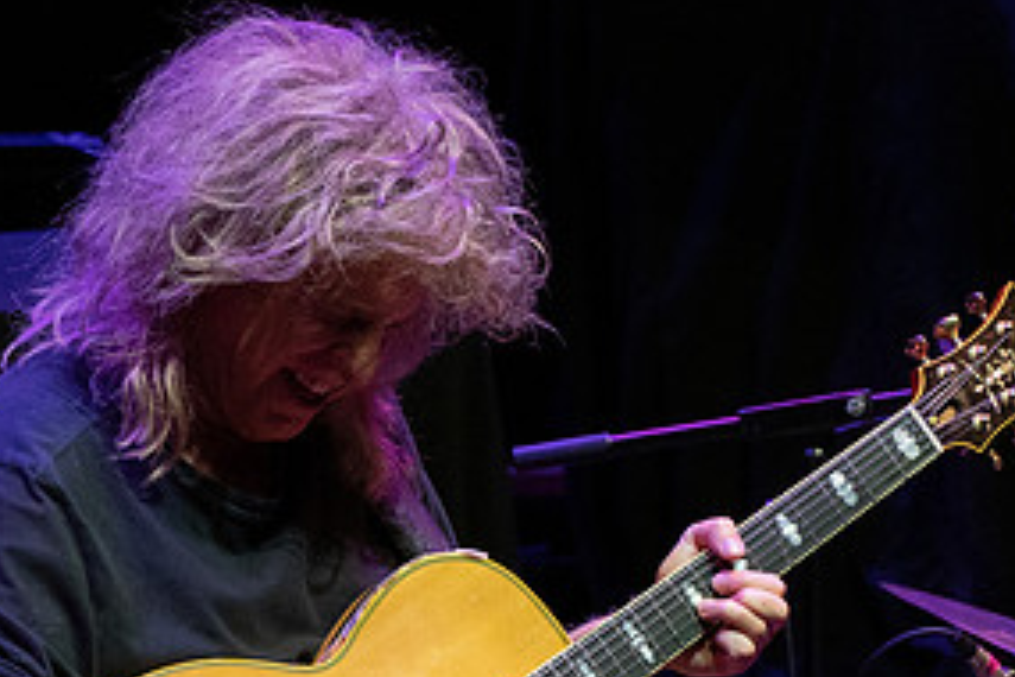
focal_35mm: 1100
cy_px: 612
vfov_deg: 1.3
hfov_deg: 1.9
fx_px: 31011
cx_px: 425
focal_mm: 400
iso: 3200
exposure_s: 1/320
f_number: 7.1
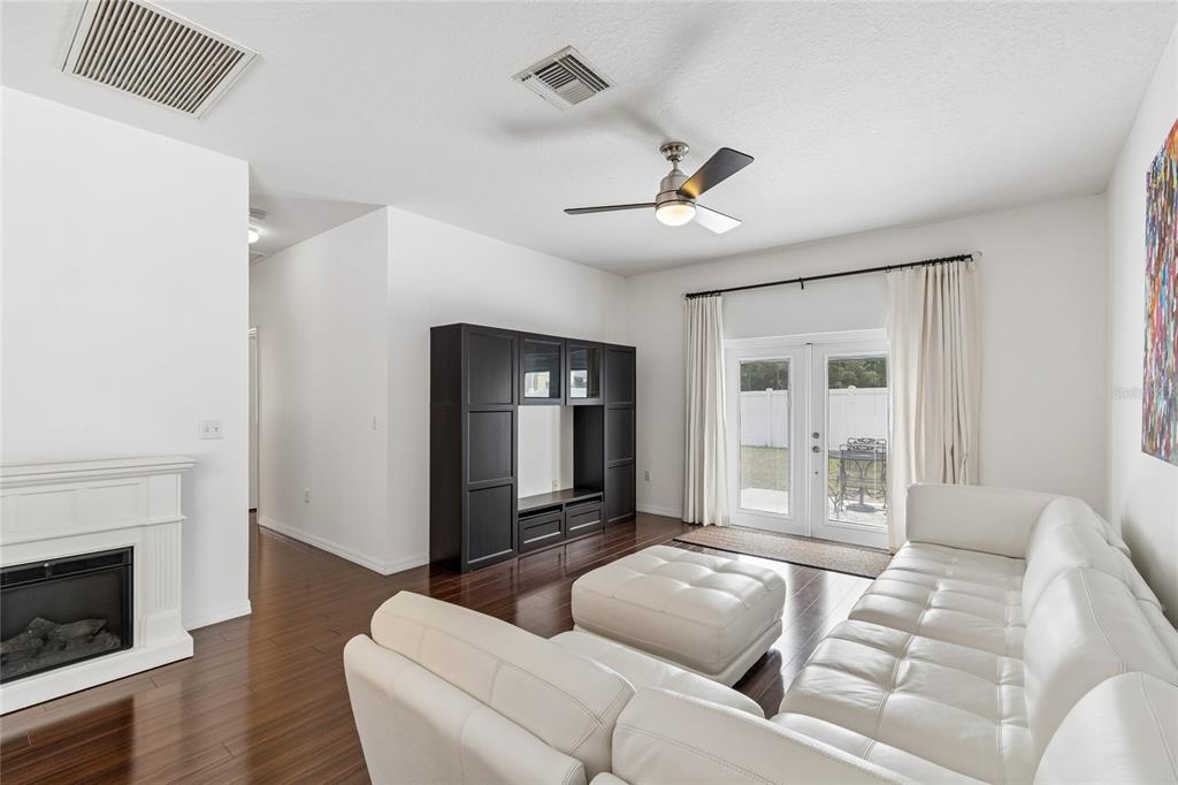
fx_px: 491
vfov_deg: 77.3
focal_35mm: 15
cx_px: 589
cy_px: 392
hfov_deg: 100.4
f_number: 7.1
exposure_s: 1/5
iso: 100
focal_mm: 10
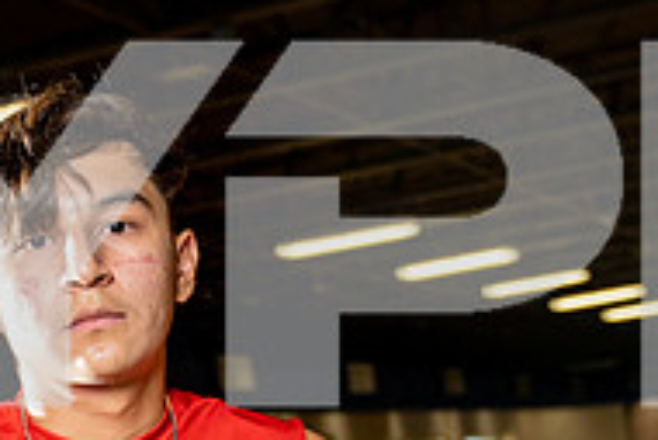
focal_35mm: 107
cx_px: 170
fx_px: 1957
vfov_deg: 12.3
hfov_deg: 19.0
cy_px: 646
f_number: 3.5
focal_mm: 35
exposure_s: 1/250
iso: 320
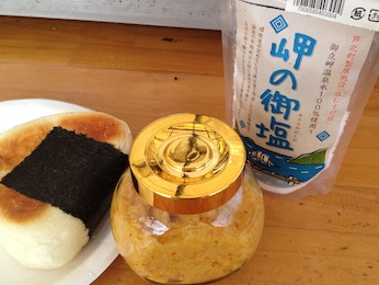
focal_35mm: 43
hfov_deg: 43.7
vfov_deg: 33.6
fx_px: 471
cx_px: 212
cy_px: 128
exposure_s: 1/230
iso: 50
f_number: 2.4
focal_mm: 4.28
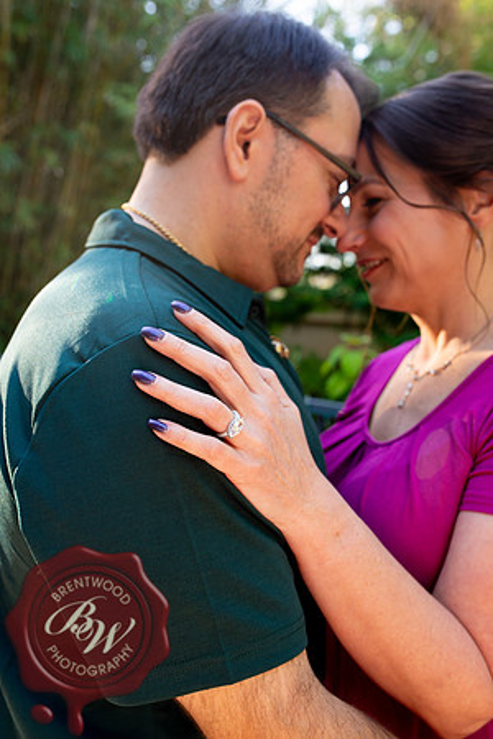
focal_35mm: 35
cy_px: 370
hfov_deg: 37.9
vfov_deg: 54.4
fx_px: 719
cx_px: 246
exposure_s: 1/100
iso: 320
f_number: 4.5
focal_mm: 35
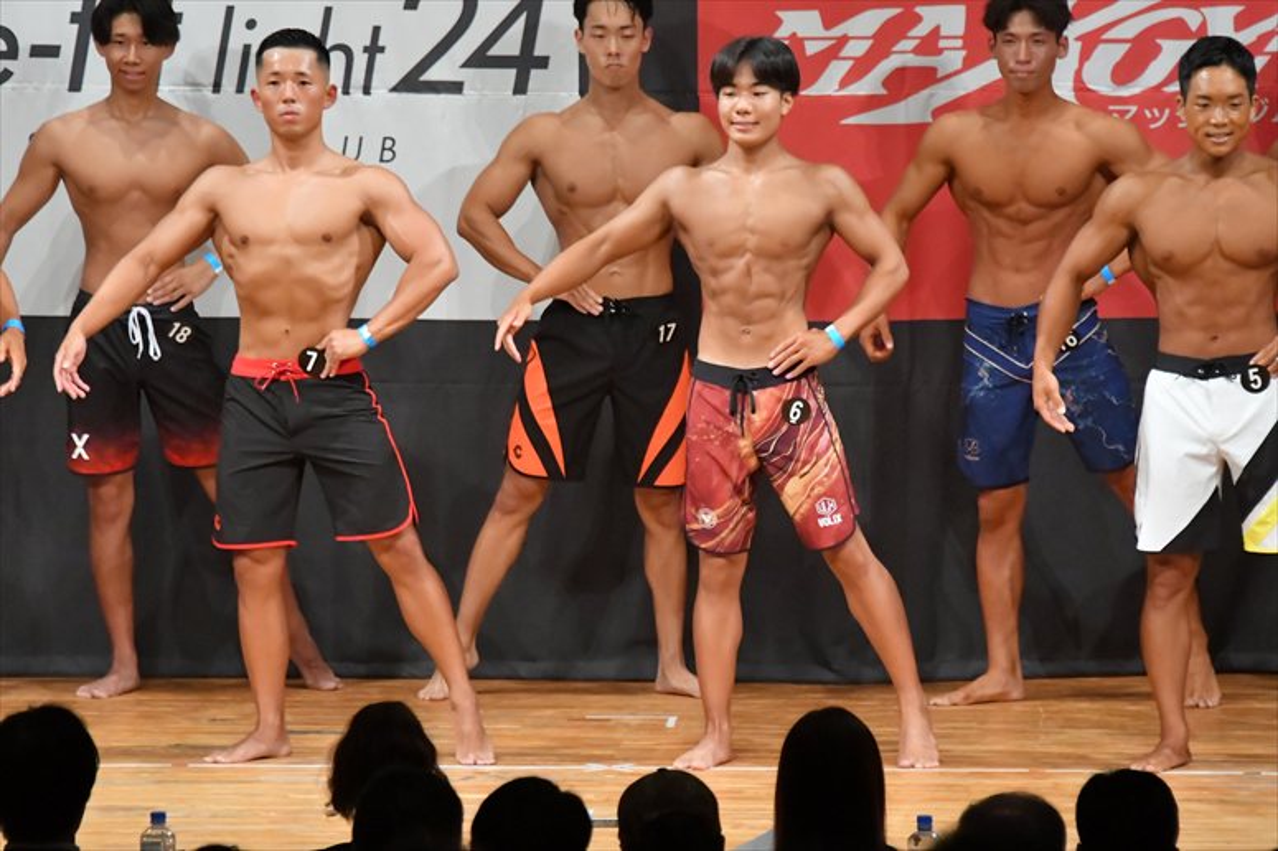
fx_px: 10113
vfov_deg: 4.8
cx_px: 639
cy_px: 426
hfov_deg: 7.2
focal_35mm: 285
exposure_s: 1/400
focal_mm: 190
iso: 10000
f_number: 5.6
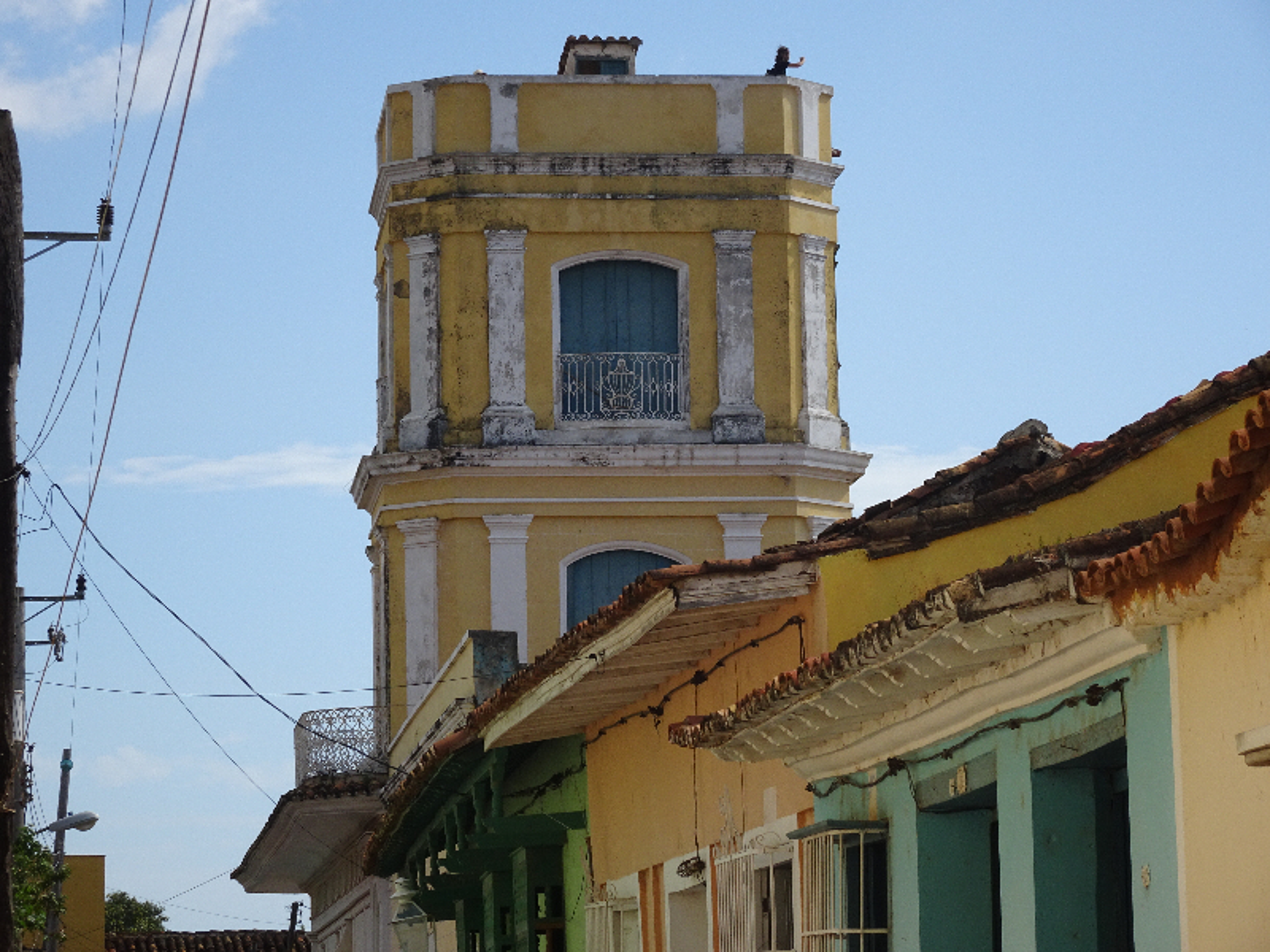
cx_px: 635
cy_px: 476
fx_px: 4806
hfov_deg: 15.1
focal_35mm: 131
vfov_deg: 11.3
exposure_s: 1/500
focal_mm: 22.38
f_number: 5.6
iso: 80
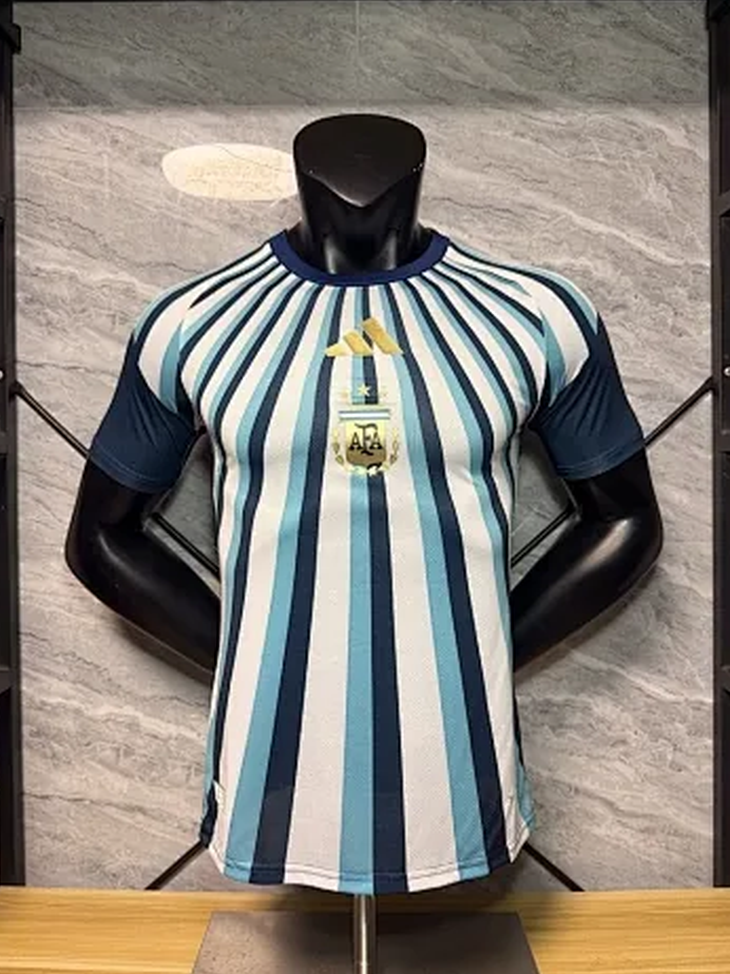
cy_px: 483
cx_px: 362
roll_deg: -0.1
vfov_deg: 67.3
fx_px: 732
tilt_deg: -0.6
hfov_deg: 53.0
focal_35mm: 26
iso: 200
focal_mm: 6.76
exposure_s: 1/100
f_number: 1.78
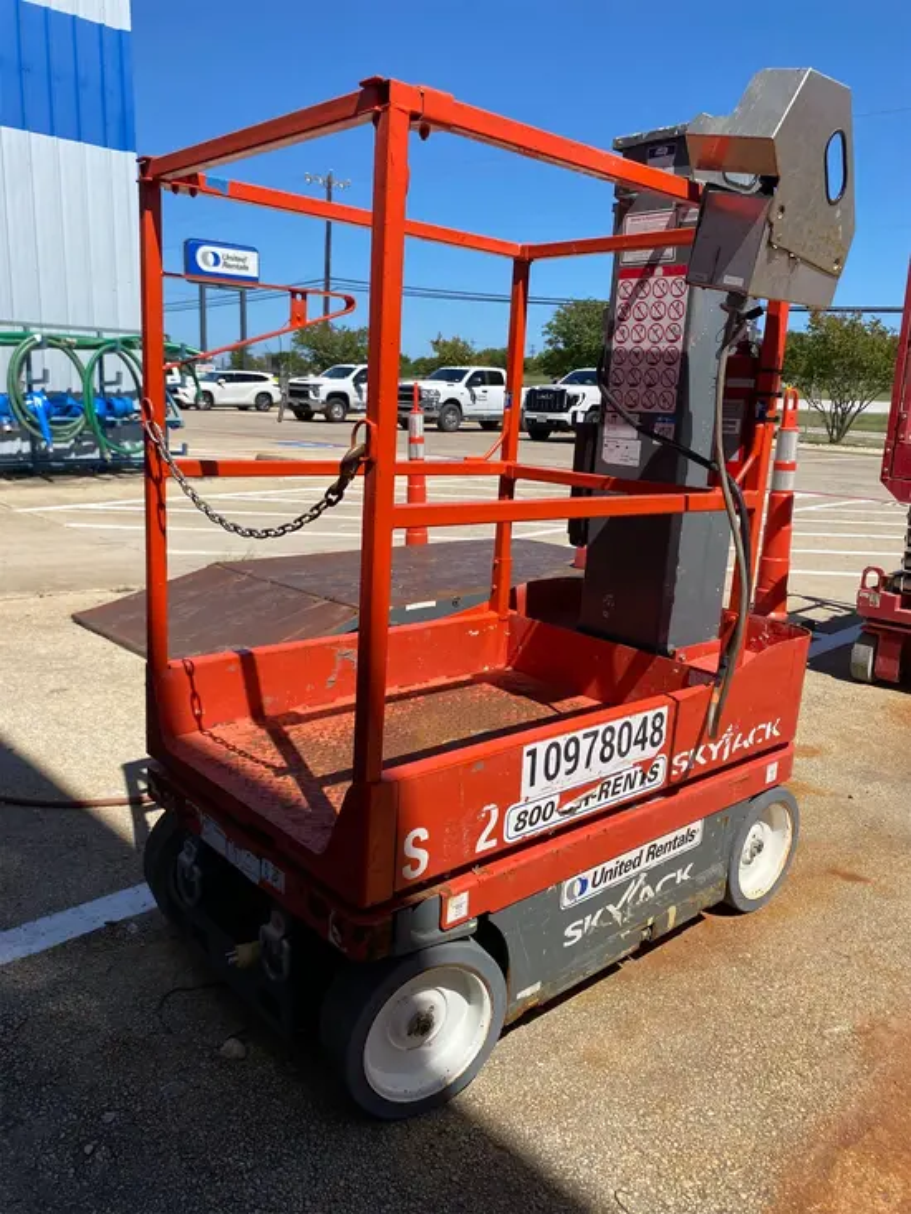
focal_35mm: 26
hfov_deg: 53.1
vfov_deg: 67.3
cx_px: 456
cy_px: 607
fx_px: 912
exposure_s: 1/3205
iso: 32
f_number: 1.8
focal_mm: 4.25
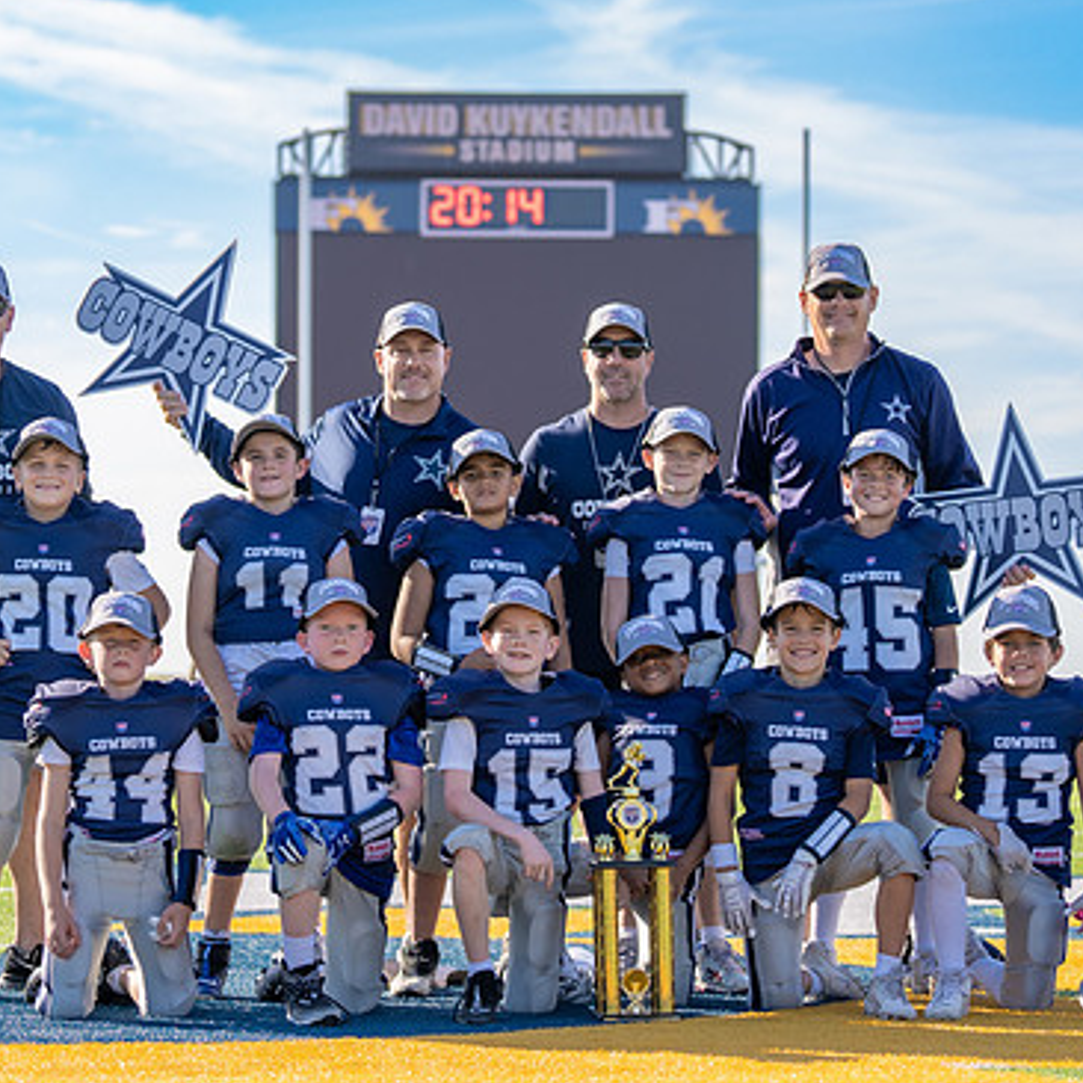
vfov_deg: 13.6
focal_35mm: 128
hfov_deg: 13.6
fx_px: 4531
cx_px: 502
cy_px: 567
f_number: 2.8
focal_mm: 70
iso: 100
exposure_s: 1/800
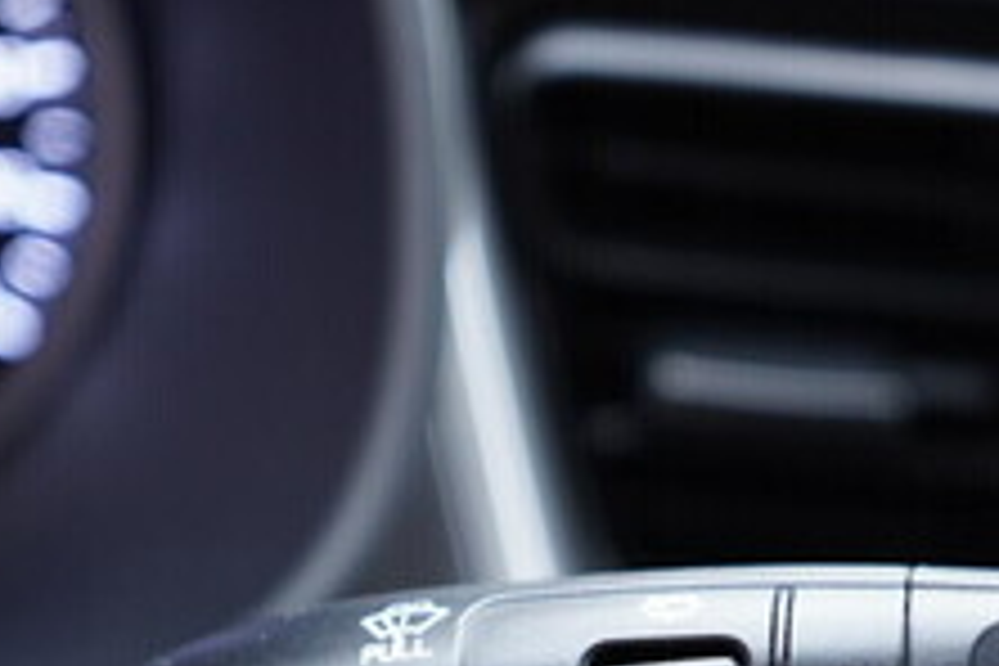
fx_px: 2470
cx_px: 518
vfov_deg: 14.9
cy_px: 781
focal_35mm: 89
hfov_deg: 22.9
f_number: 2.8
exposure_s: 1/40
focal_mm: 24
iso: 500
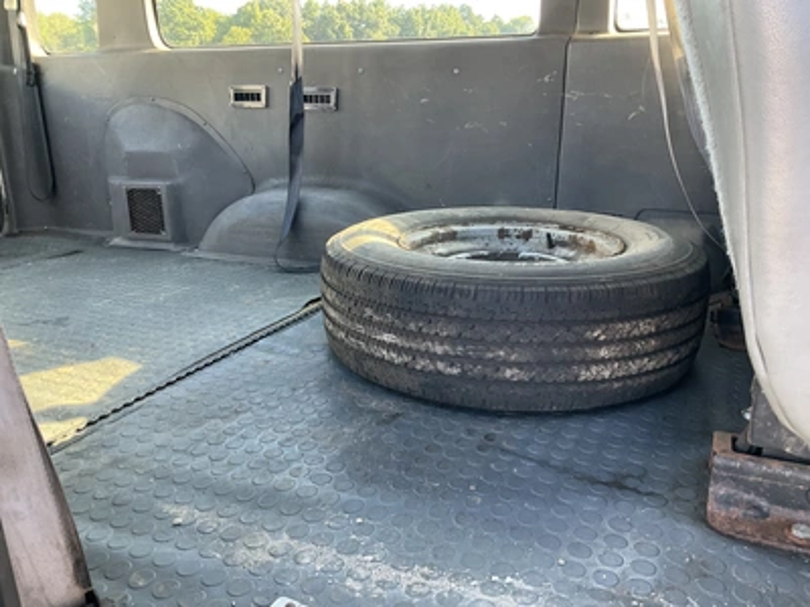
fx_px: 679
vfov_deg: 48.2
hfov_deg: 61.7
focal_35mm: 29
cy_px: 304
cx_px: 405
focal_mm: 3
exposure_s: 1/96
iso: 64
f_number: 1.8
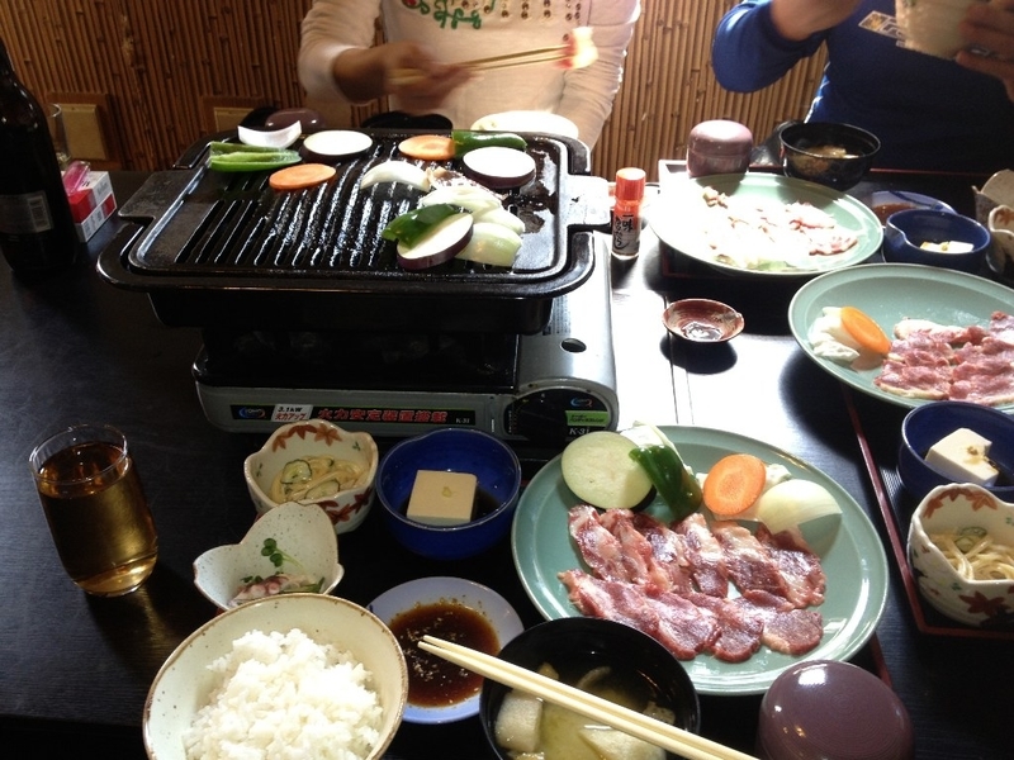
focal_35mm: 35
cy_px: 380
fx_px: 1025
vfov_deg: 40.7
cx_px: 507
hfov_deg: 52.6
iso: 80
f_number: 2.4
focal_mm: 4.28
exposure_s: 1/24
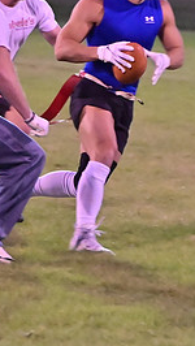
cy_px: 140
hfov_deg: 2.5
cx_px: 191
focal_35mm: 479
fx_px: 4395
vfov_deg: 4.5
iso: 6400
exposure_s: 1/320
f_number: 4
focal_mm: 140
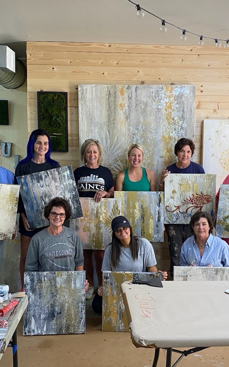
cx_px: 126
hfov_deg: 40.6
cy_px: 201
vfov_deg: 61.1
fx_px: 310
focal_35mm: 31
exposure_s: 1/73
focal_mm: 4.25
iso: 125
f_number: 1.8
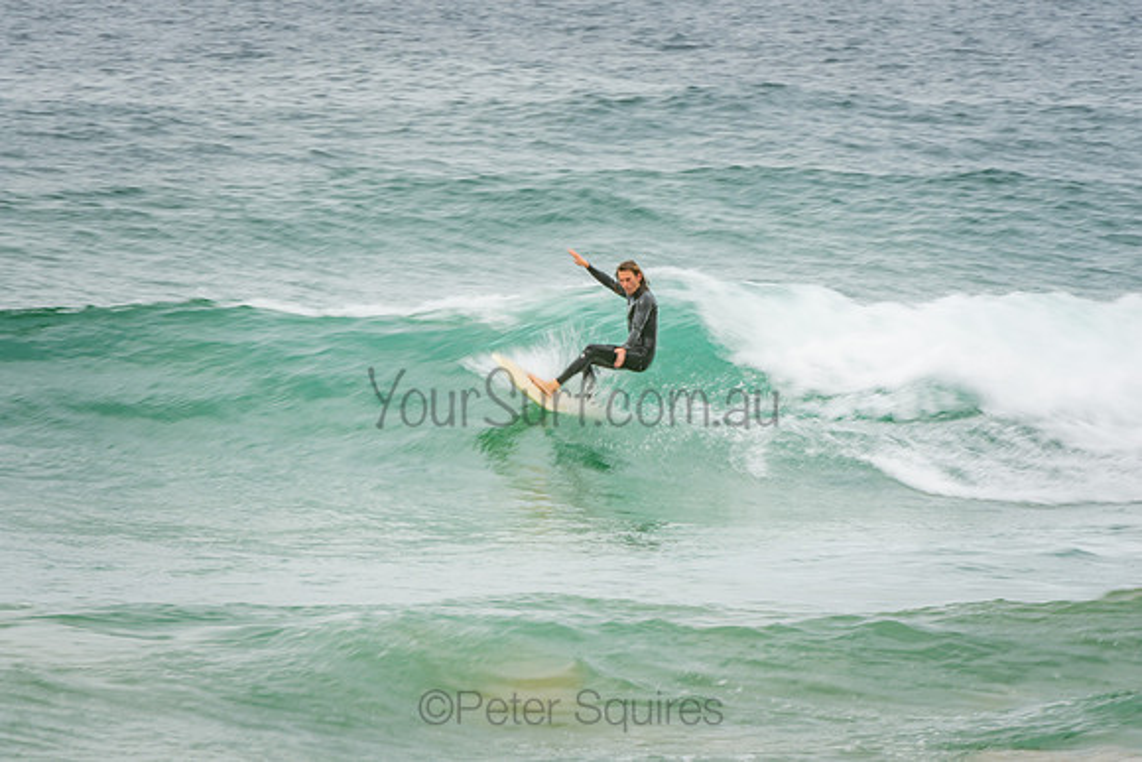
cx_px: 571
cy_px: 381
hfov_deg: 3.5
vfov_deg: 2.4
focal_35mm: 585
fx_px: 18561
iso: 100
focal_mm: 390
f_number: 22
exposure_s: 1/40
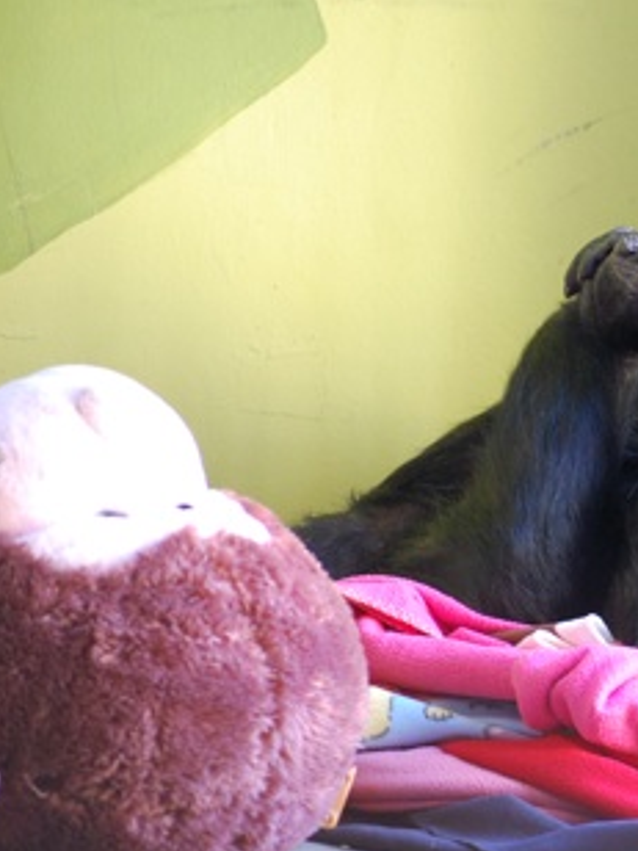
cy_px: 435
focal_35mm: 236
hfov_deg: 6.3
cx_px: 679
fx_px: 5800
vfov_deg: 8.4
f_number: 4.5
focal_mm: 100
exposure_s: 1/20
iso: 800
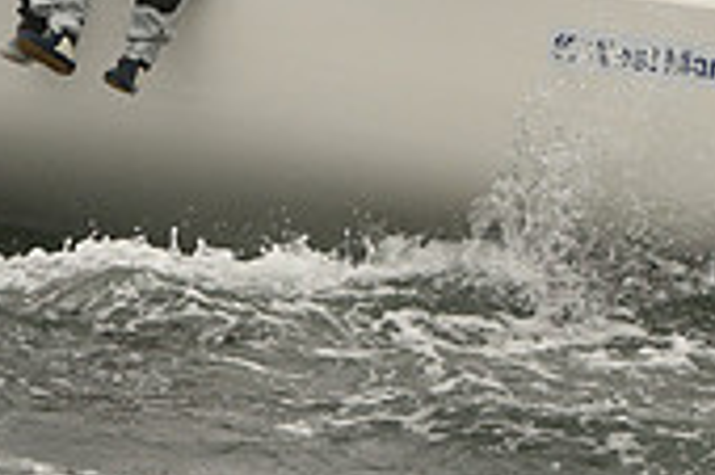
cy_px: 65
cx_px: 320
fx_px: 17600
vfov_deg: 1.5
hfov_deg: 2.3
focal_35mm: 887
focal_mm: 260
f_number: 7.1
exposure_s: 1/1250
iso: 400
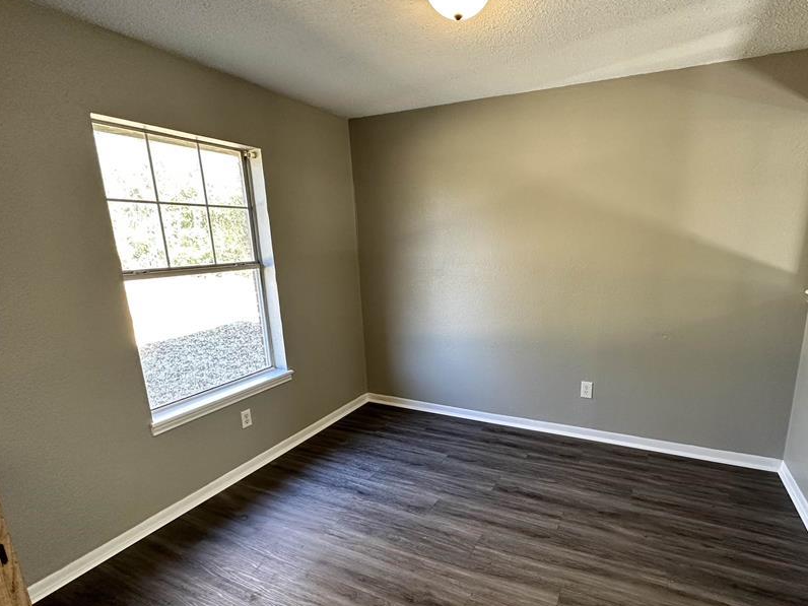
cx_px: 467
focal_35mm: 18
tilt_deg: -13.5
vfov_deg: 71.4
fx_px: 420
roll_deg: +0.9
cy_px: 333
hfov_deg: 87.1
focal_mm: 2.22
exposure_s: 1/101
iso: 250
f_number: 2.2
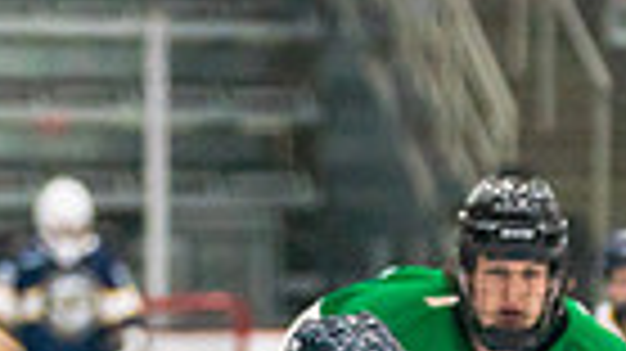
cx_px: 414
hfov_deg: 3.3
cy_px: 871
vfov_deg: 1.9
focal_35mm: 649
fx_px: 10767
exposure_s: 1/1250
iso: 3200
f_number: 2.8
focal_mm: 117
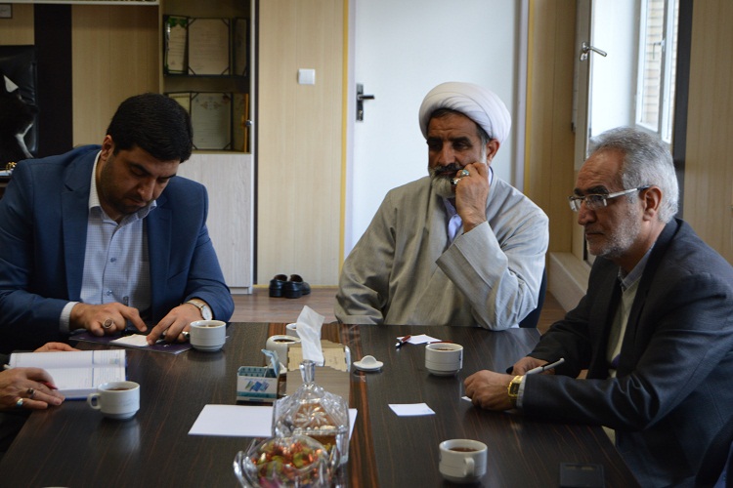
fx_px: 1588
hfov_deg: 26.0
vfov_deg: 17.5
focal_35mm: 78
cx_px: 366
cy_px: 244
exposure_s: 1/60
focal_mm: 52
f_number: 5.6
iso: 640
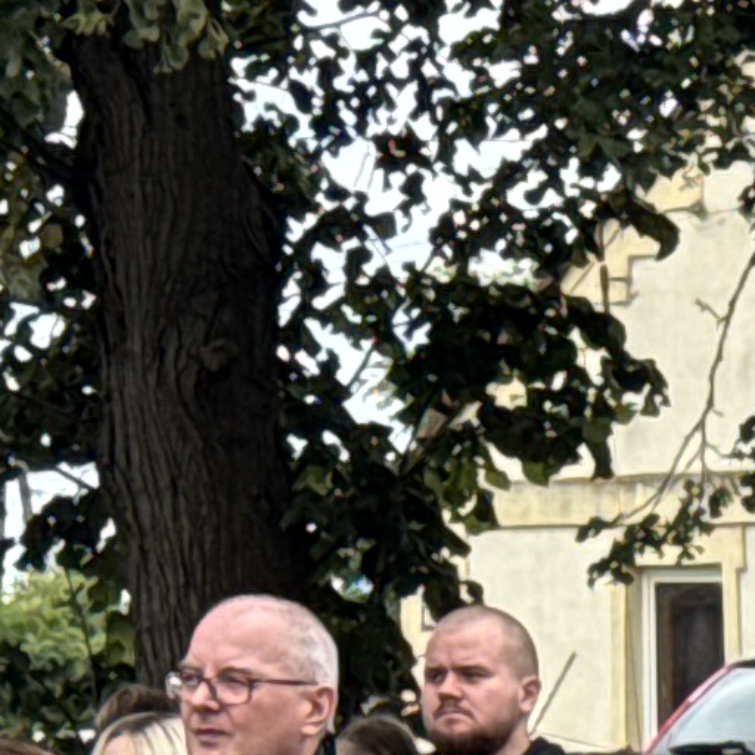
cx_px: 2134
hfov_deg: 5.0
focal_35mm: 334
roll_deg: +0.5
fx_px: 8242
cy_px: 1202
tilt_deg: -2.3
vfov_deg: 5.2
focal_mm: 6.76
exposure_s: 1/913
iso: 64
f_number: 1.78
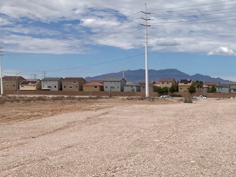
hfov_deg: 27.6
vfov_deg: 21.7
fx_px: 450
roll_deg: -0.6
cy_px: 161
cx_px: 240
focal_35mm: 66
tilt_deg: -7.0
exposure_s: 1/4425
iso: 20
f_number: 1.8
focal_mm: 3.99
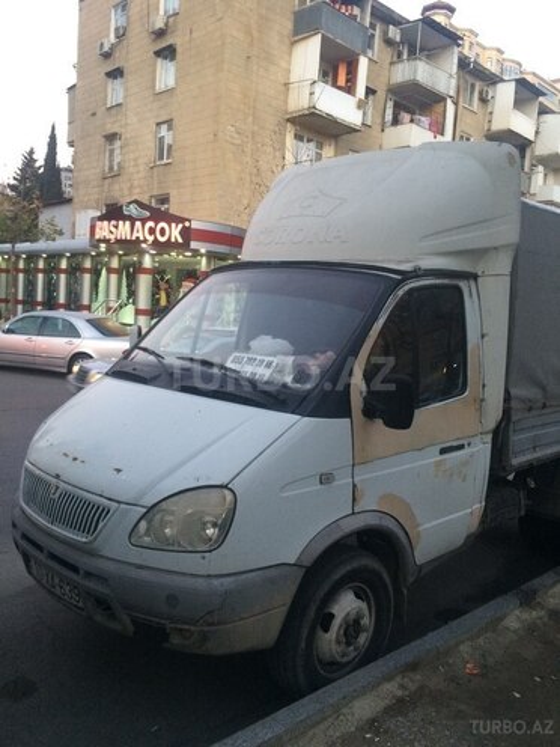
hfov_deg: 48.2
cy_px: 374
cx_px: 280
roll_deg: -2.8
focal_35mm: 29
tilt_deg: -7.7
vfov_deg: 61.7
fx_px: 626
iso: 200
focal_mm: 4.15
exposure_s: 1/33
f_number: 2.2
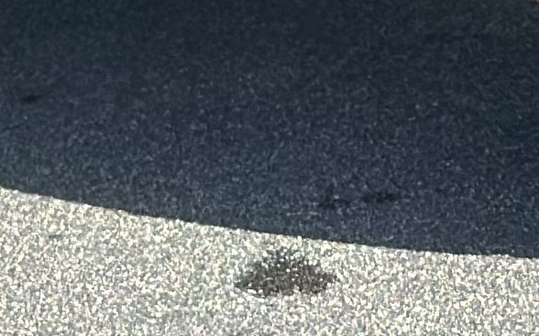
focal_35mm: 349
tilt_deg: -3.4
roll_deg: -0.3
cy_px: -963
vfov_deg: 3.6
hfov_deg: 5.9
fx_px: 5125
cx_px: 896
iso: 100
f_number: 1.78
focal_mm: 6.86
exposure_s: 1/3058
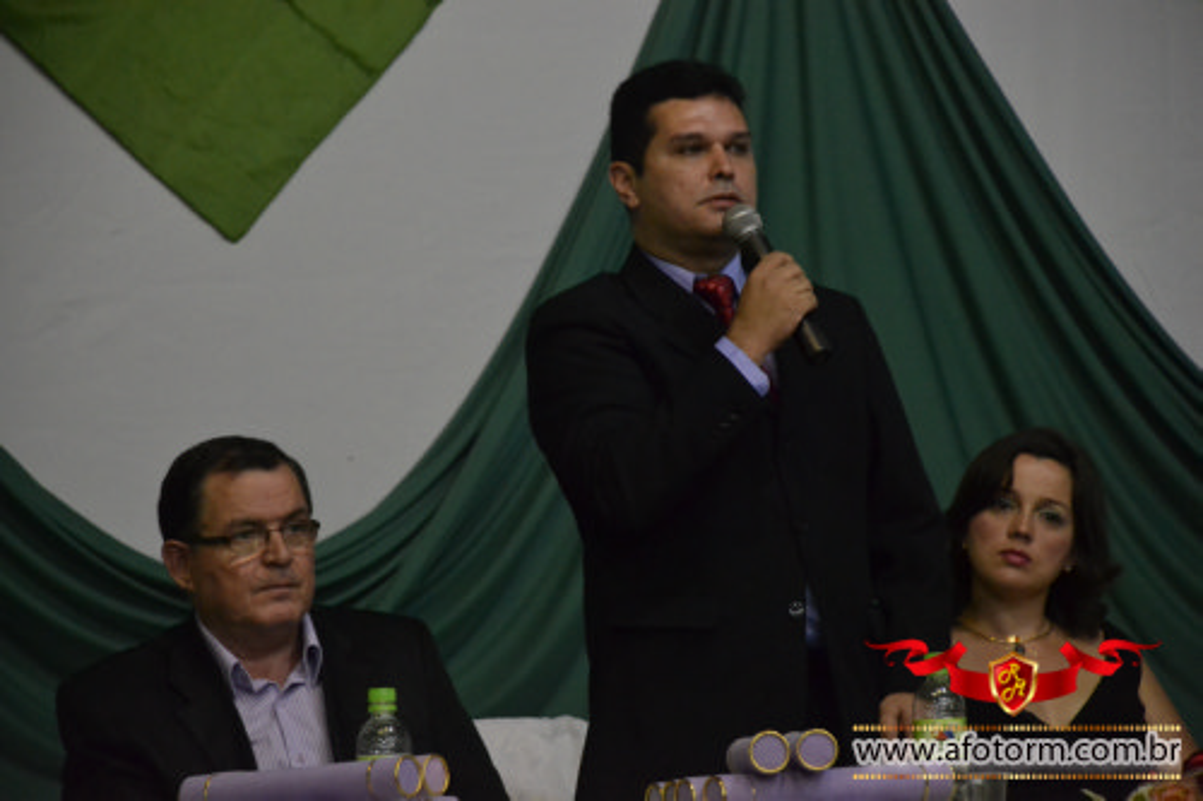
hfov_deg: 11.4
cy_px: 400
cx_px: 602
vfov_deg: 7.6
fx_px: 6013
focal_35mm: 180
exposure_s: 1/30
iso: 3200
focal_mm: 120
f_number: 5.6
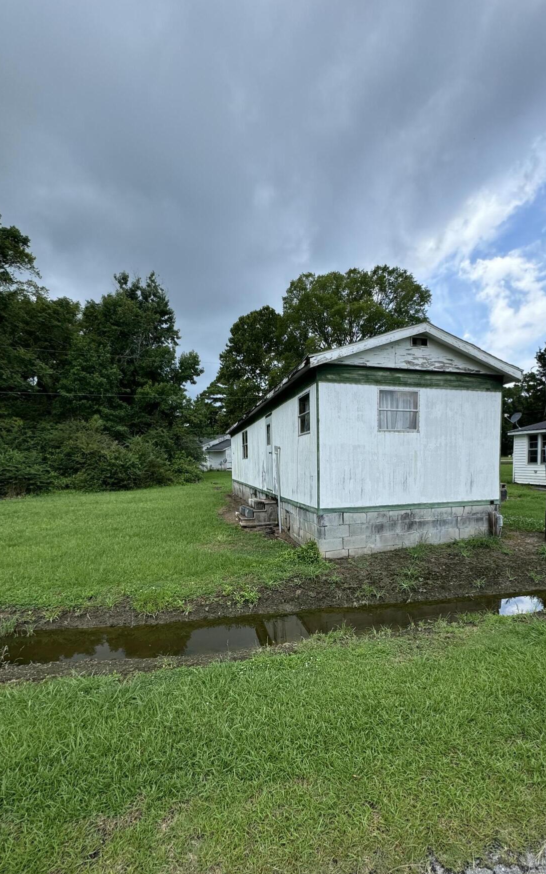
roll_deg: -0.8
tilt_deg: -4.3
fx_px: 405
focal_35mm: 17
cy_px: 490
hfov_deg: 67.4
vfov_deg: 93.9
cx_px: 324
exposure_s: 1/652
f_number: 2.2
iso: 40
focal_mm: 2.22
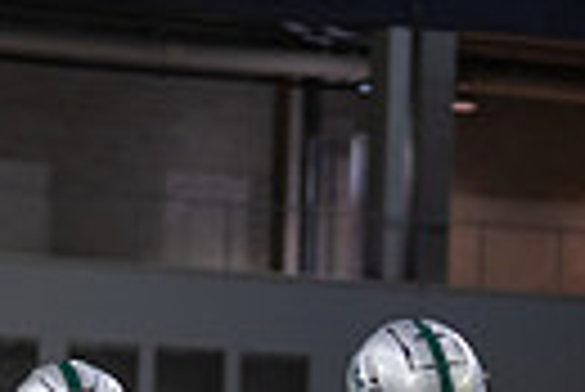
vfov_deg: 4.4
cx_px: 356
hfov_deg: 6.6
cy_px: 723
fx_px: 5092
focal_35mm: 313
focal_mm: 70
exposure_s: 1/320
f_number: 2.8
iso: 500
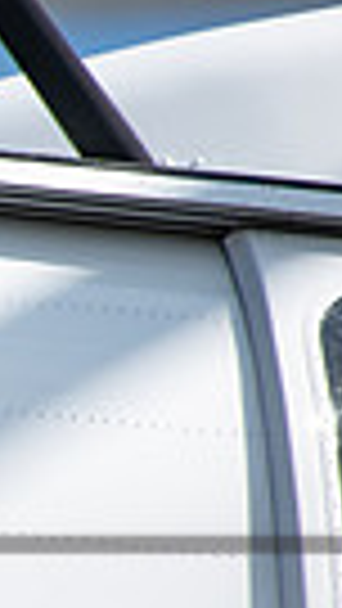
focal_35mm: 1683
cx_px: -896
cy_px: 651
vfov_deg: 1.3
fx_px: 27116
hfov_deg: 0.7
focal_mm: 250
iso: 100
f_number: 6
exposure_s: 1/320
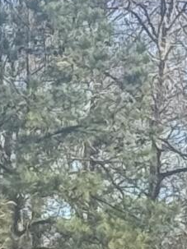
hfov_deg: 3.1
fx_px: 3424
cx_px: 27
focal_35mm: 475
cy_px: 532
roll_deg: -0.8
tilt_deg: -0.2
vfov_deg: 4.1
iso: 64
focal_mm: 6.86
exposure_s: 1/1366
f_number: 1.78
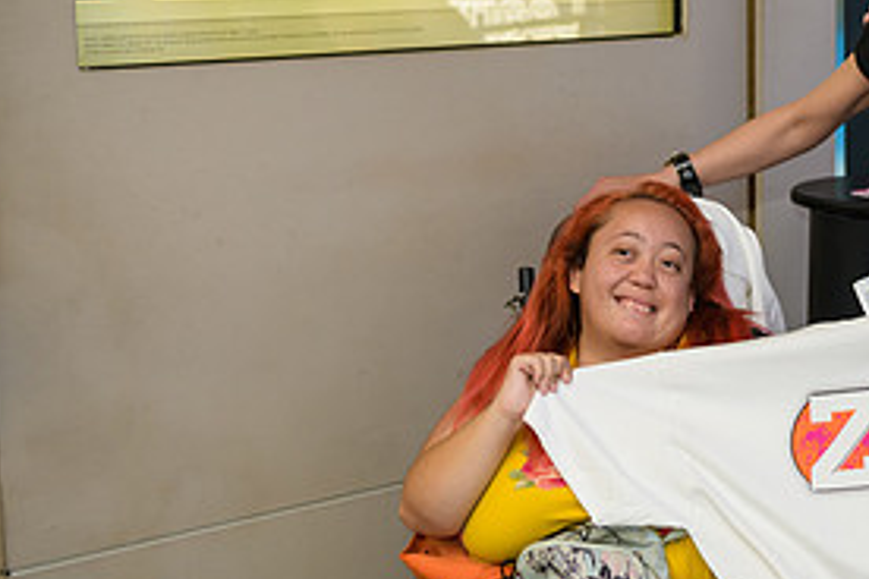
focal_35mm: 84
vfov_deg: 16.2
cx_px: 863
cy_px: 228
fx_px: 2028
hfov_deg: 23.2
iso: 400
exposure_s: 1/125
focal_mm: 40
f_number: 3.2
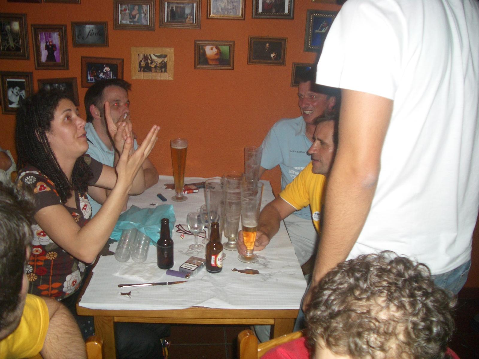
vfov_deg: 40.7
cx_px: 240
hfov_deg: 52.6
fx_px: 484
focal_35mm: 35
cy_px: 180
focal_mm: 5.8
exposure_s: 1/60
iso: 100
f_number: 2.6
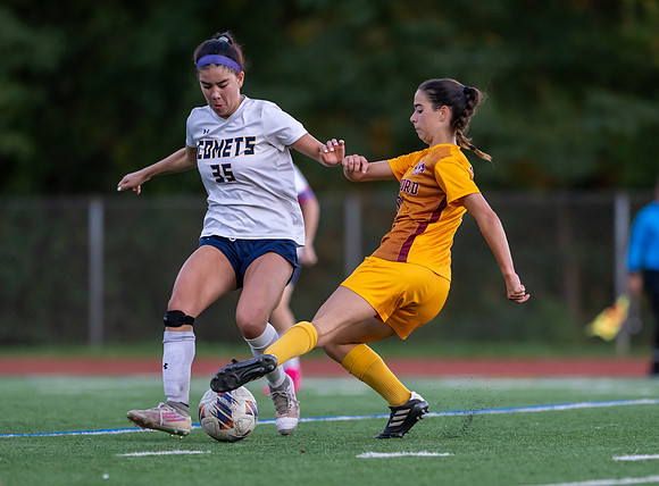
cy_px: 268
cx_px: 390
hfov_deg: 4.8
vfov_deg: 3.5
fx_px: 7849
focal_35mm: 415
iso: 1800
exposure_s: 1/1600
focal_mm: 300
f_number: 2.8
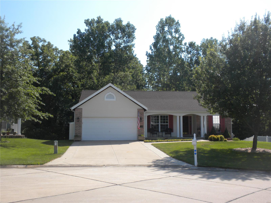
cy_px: 102
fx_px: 290
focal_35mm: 37
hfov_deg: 50.1
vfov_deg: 38.7
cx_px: 136
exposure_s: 1/95.1
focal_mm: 6.6
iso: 64
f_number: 10
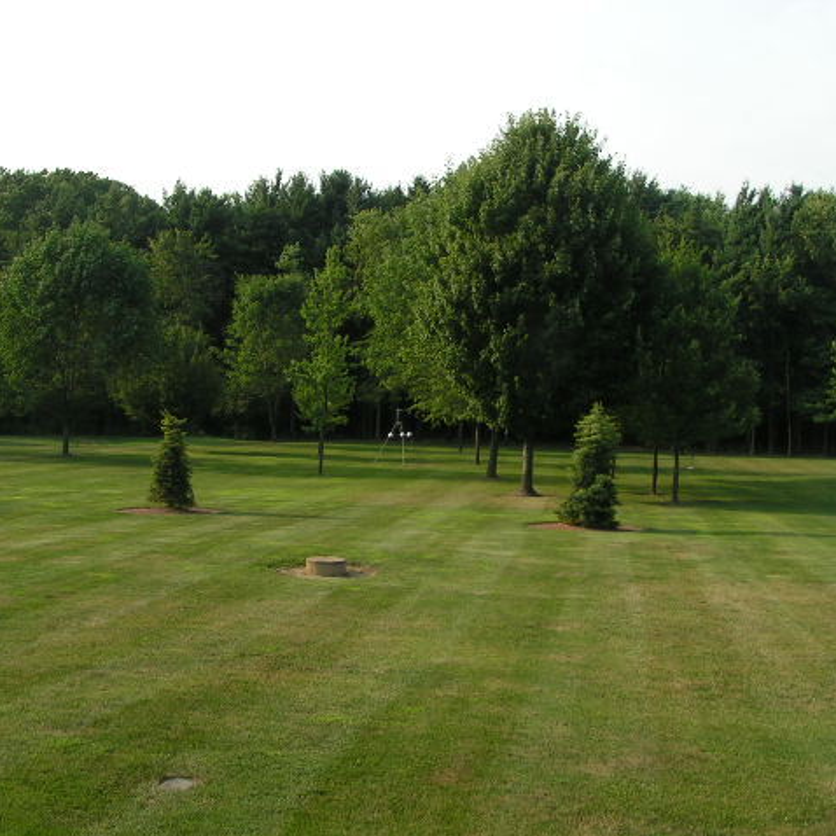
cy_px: 418
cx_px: 444
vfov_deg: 37.6
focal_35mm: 45
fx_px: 1230
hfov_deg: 37.5
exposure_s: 1/160
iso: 50
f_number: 5.6
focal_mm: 5.8
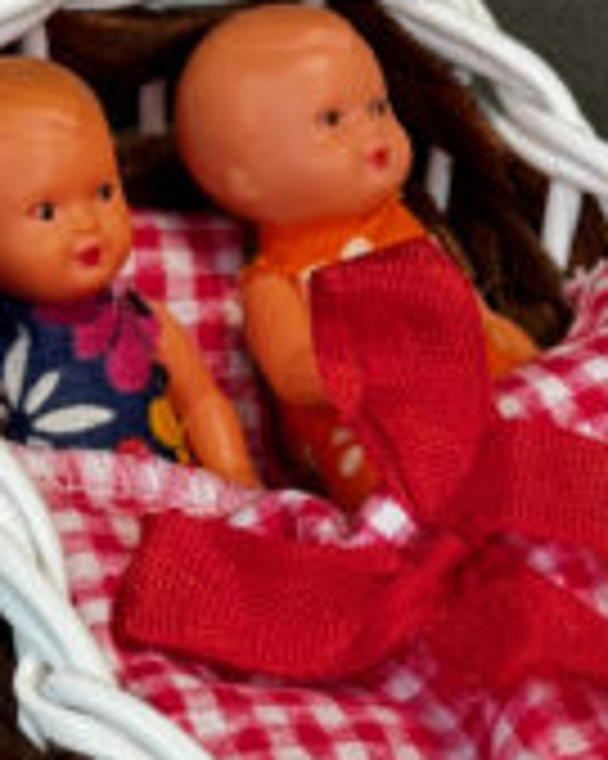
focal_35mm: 111
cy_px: 661
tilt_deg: -25.7
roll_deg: +0.1
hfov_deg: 13.9
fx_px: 2499
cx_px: 374
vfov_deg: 17.1
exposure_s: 1/285
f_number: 1.78
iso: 64
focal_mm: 6.76
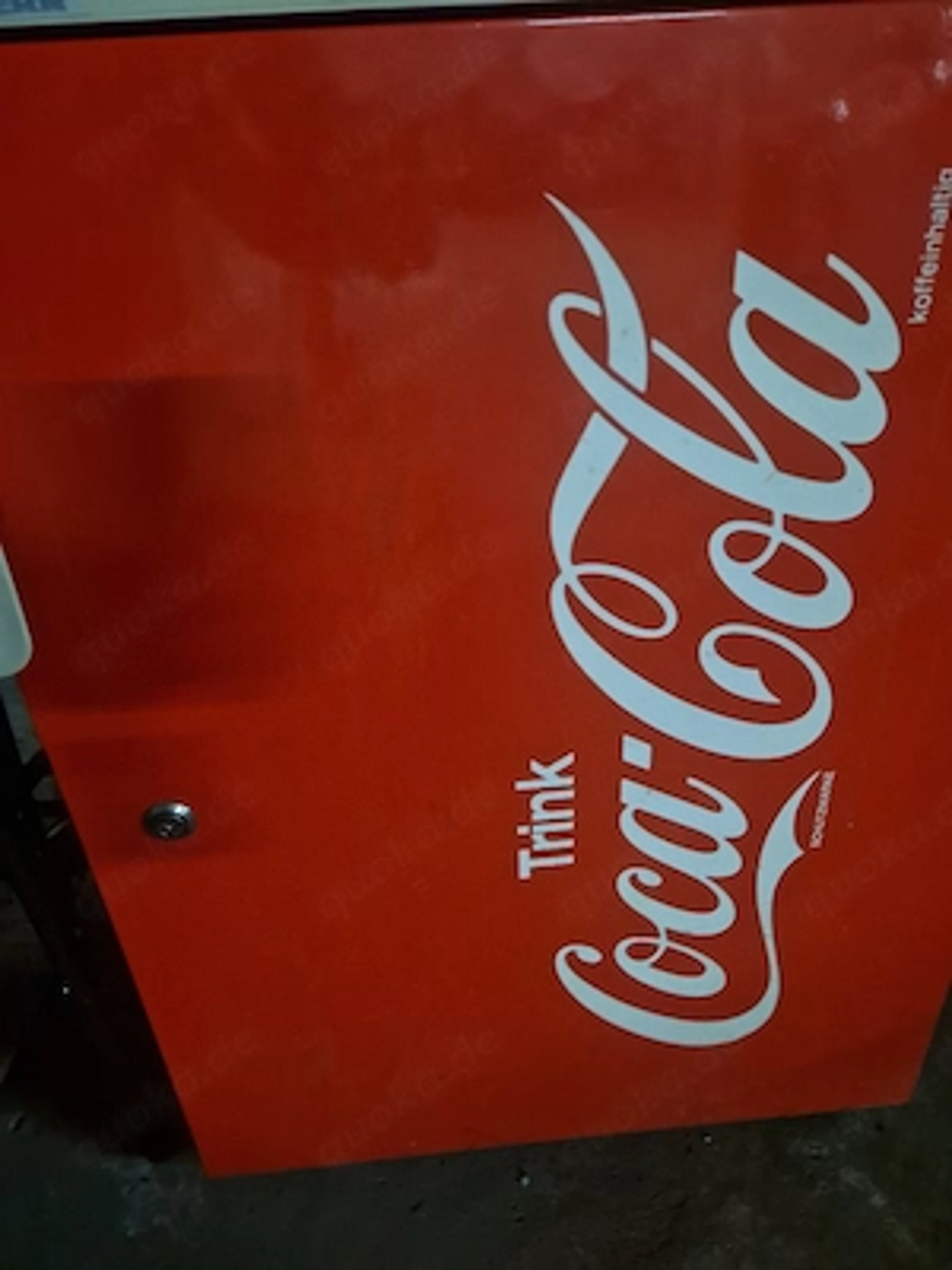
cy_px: 635
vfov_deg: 73.9
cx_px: 476
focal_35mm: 23
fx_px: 843
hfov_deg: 58.9
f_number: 1.8
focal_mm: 5.4
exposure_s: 1/11
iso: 500
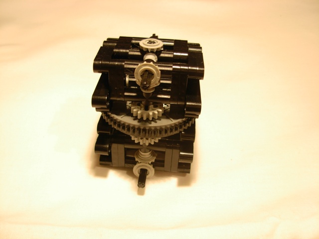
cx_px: 160
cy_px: 120
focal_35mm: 38
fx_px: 350
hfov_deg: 49.0
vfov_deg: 37.7
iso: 79
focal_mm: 6.3
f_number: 2.9
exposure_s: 1/7.3
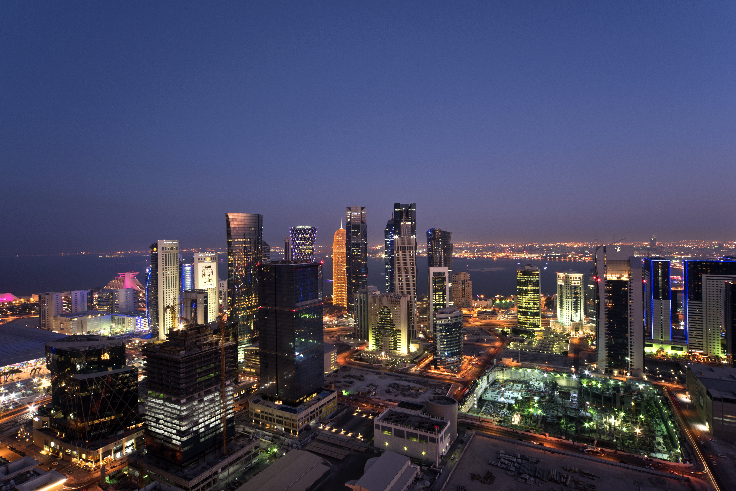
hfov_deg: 86.9
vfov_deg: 64.6
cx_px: 368
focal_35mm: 19
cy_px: 246
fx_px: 389
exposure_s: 15
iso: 64
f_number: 16
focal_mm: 19
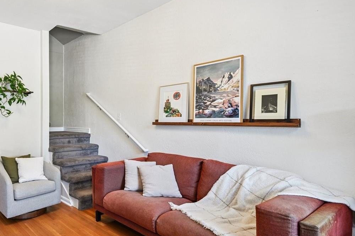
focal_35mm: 24
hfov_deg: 67.3
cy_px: 123
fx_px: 237
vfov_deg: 53.1
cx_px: 74
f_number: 10
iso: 400
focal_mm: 15
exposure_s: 1/13
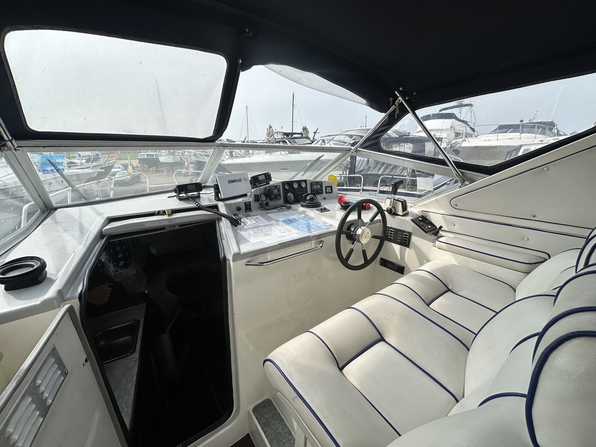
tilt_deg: -18.1
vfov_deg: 85.7
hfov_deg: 102.1
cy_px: 224
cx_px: 298
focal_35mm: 14
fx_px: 241
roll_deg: +2.2
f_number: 2.2
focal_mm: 2.22
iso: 40
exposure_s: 1/1473
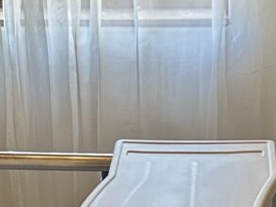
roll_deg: +0.5
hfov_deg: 13.0
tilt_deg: -30.1
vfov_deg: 9.3
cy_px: 375
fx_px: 1213
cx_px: 170
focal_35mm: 152
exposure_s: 1/50
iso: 80
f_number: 1.5
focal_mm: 5.7
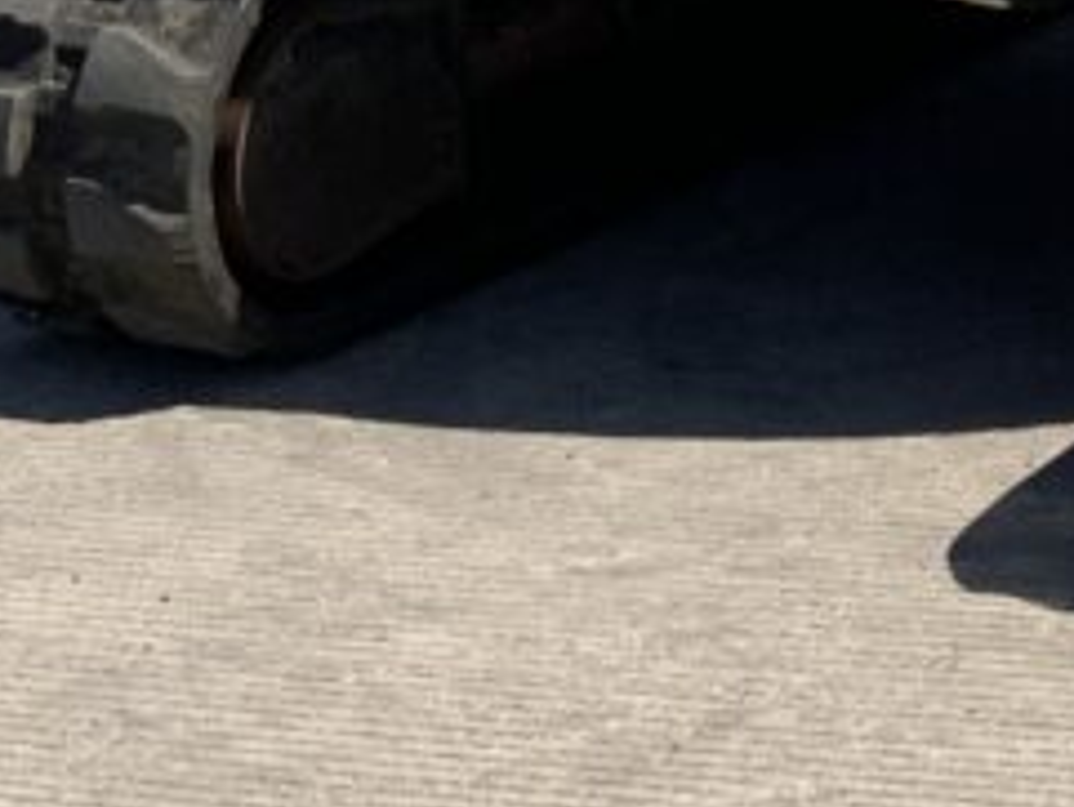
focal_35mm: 123
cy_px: -687
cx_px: 1386
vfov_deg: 11.2
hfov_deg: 15.3
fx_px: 3818
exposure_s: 1/1577
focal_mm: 3
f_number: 1.8
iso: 16
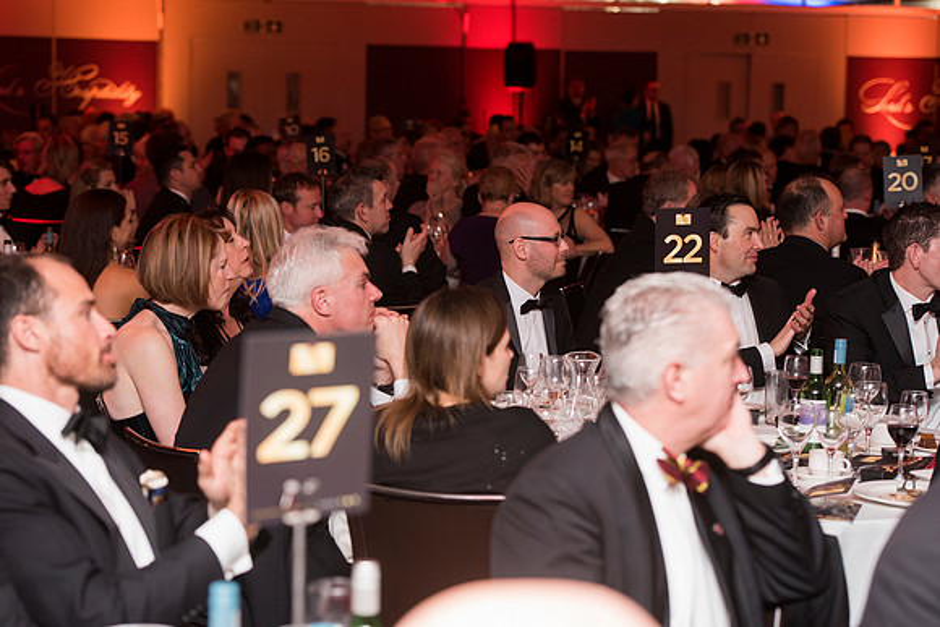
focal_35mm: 90
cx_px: 470
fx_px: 2350
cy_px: 314
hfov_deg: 22.6
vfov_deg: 15.2
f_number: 4
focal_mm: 90
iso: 1600
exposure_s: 1/100
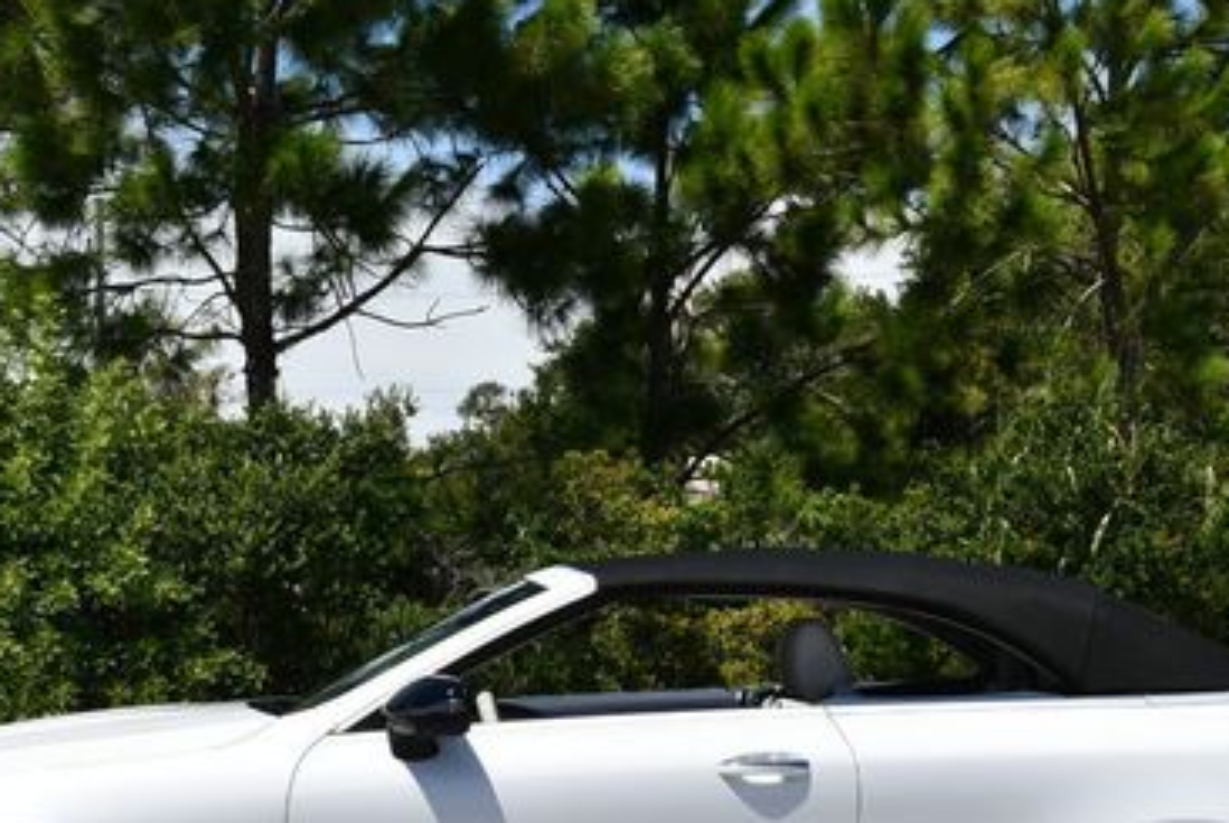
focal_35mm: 91
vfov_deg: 15.0
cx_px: 662
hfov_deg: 22.3
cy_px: 605
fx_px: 3110
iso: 100
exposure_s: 1/320
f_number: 9
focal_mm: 26
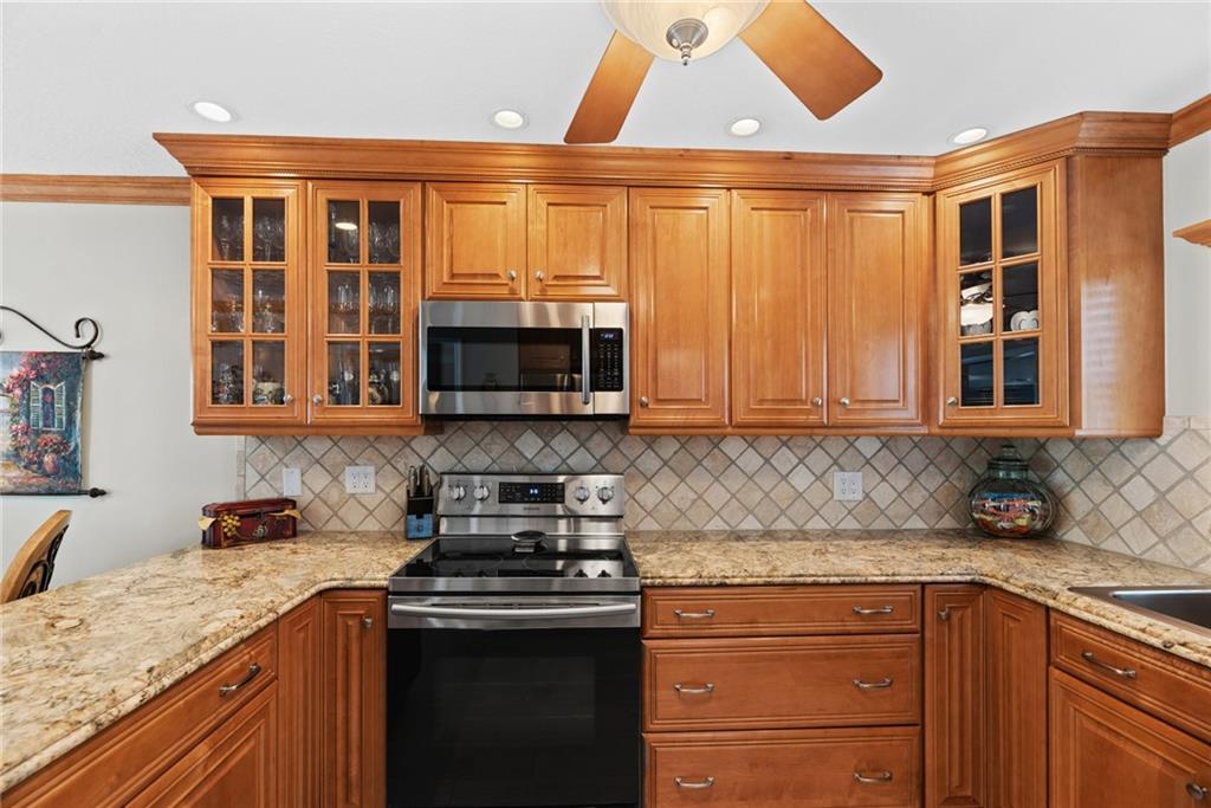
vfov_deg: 81.2
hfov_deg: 104.2
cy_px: 404
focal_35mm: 14
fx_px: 471
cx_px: 606
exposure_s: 1/4
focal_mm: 14
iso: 160
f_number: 7.1
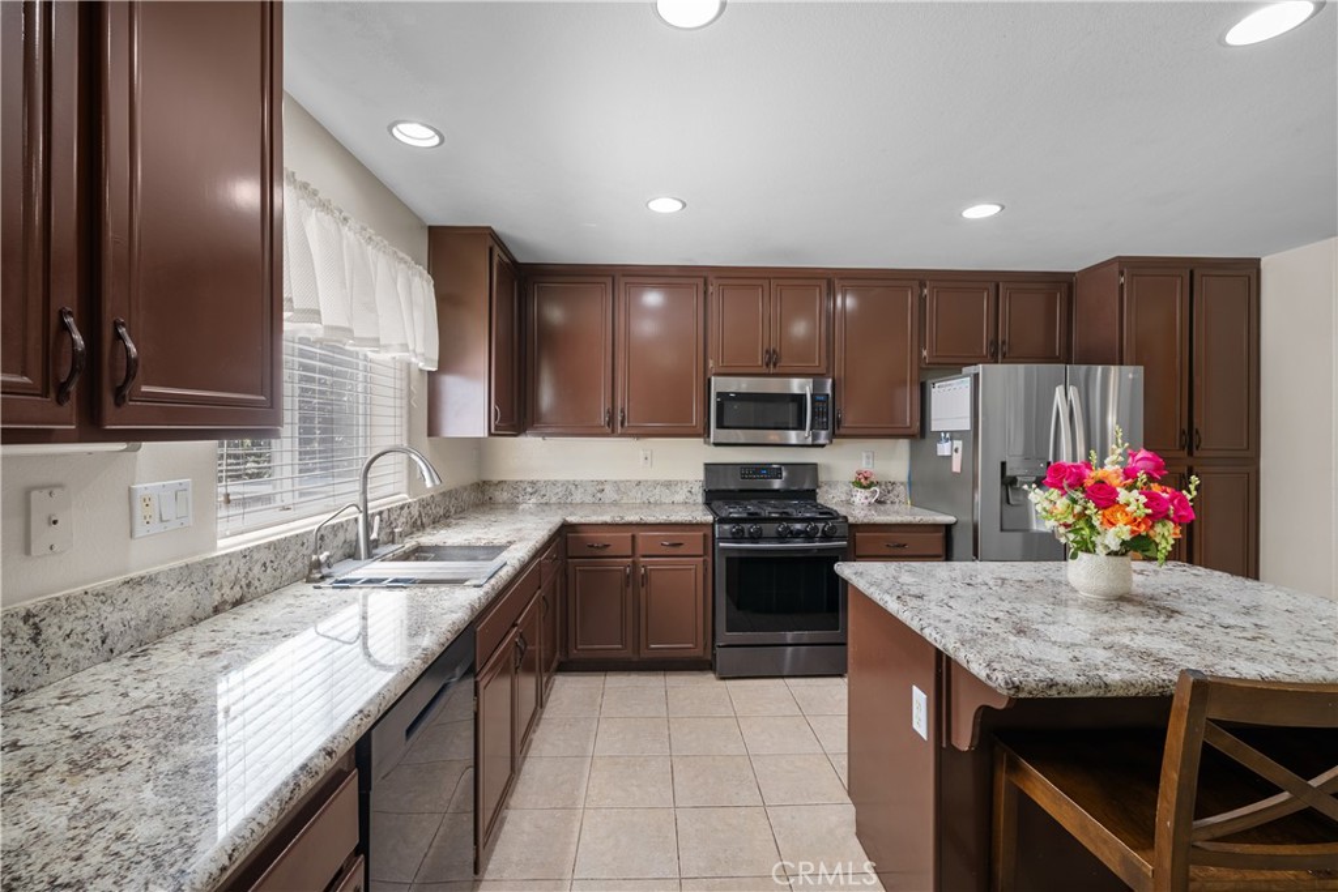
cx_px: 669
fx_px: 558
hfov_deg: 100.4
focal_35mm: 15
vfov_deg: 77.3
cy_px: 446
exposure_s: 1/1.25
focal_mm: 15
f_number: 9
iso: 100
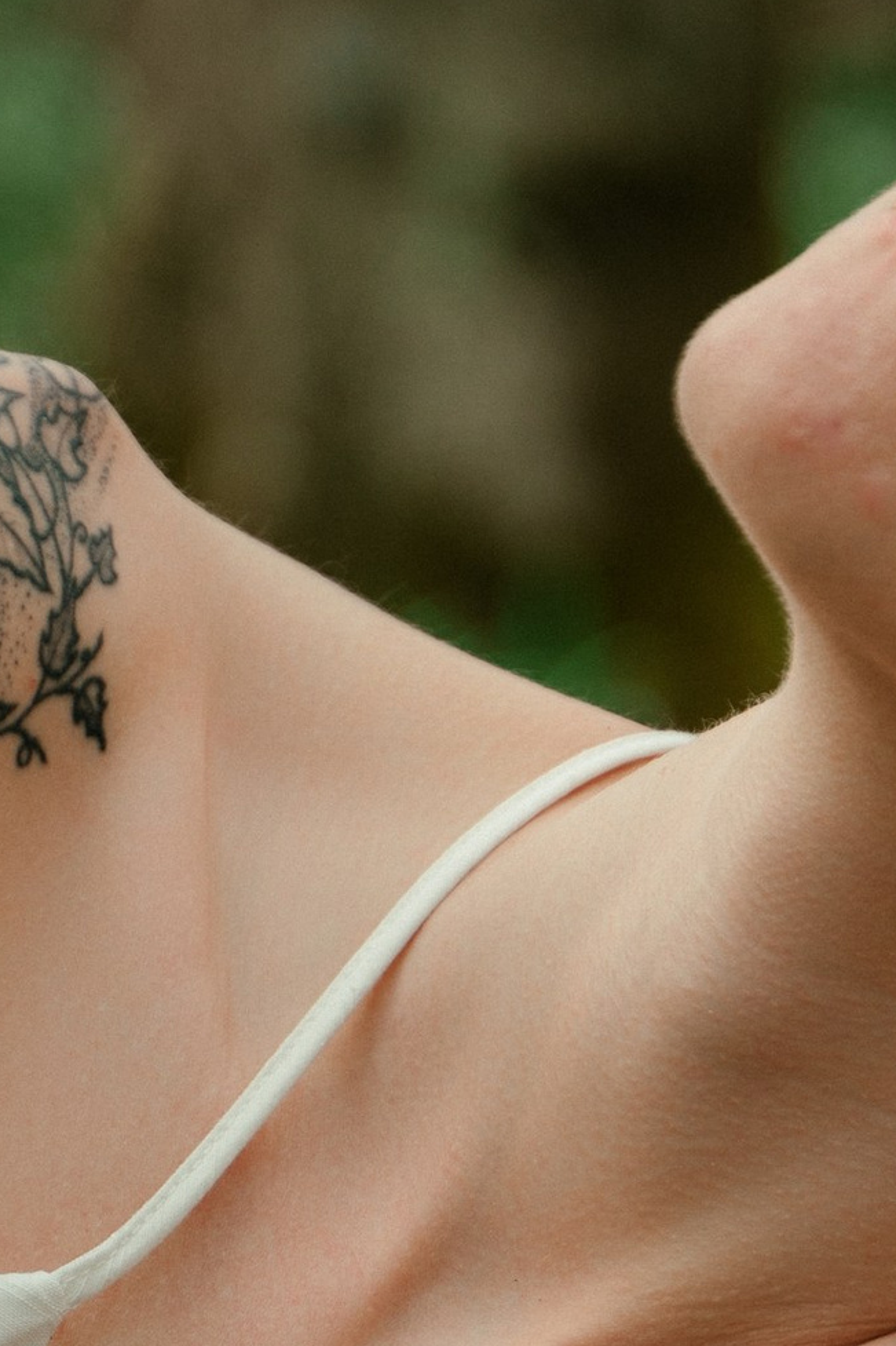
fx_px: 10419
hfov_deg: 4.9
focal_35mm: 279
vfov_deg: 7.4
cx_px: 797
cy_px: 1306
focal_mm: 71
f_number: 2.8
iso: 80
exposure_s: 1/400
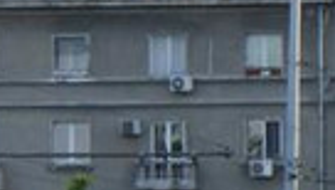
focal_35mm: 717
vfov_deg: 1.7
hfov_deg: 3.0
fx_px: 6379
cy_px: 168
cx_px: 261
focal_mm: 42
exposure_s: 1/125
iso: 200
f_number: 7.1
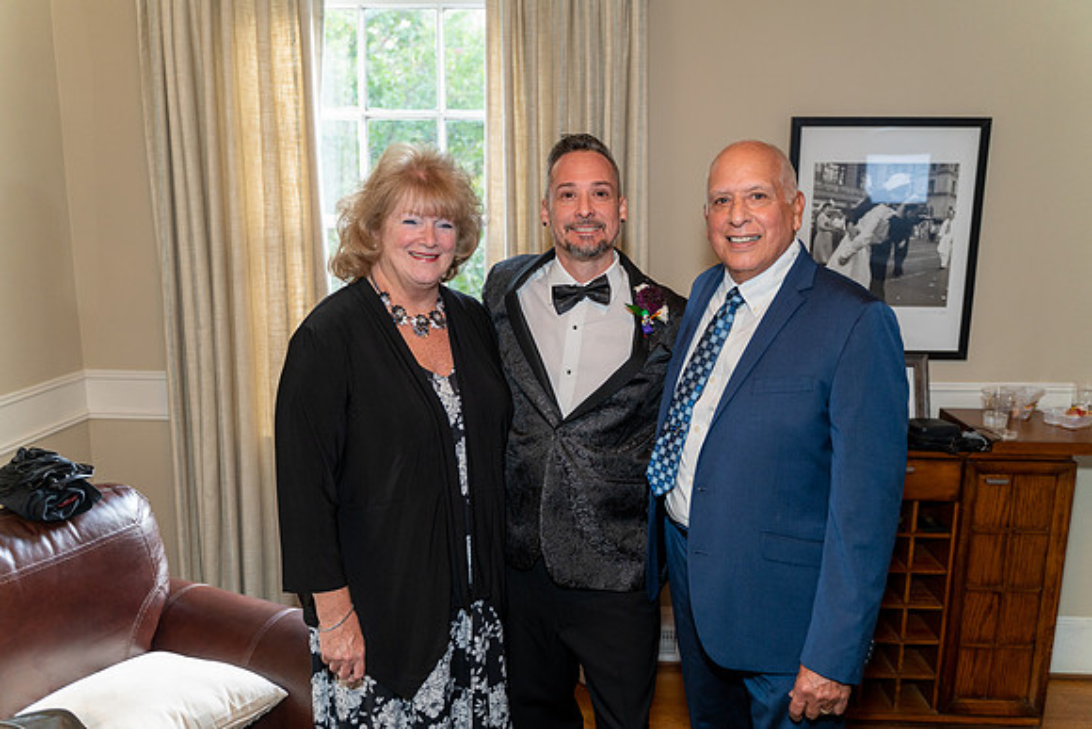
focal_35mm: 28
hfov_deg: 65.5
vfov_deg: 46.4
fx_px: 849
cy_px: 364
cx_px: 546
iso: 1000
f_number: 2.8
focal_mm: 28
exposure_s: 1/50
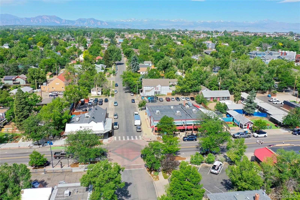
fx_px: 233
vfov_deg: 46.4
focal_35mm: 28
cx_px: 150
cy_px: 100
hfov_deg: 65.5
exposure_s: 1/320
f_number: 5.6
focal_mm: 10.26
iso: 100
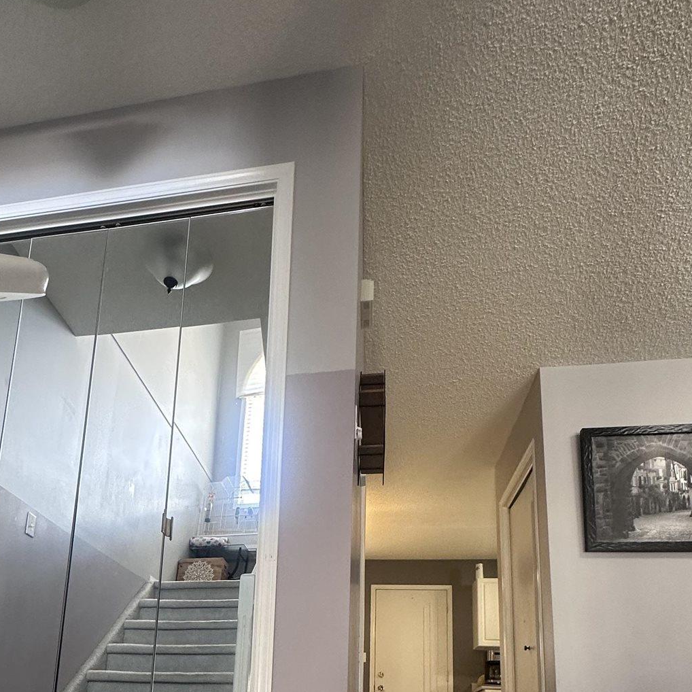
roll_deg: -2.1
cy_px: 602
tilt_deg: +13.8
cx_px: 232
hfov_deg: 56.1
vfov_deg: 51.6
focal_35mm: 28
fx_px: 633
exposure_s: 1/60
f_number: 2.2
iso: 160
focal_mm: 2.22
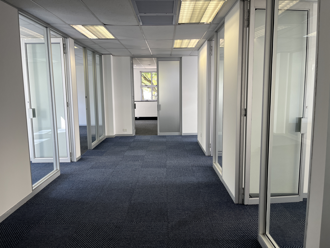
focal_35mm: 26
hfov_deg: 67.3
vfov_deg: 53.1
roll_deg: +0.3
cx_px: 165
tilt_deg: -7.2
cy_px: 124
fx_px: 248
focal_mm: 5.1
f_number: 1.6
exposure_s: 1/100
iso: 50
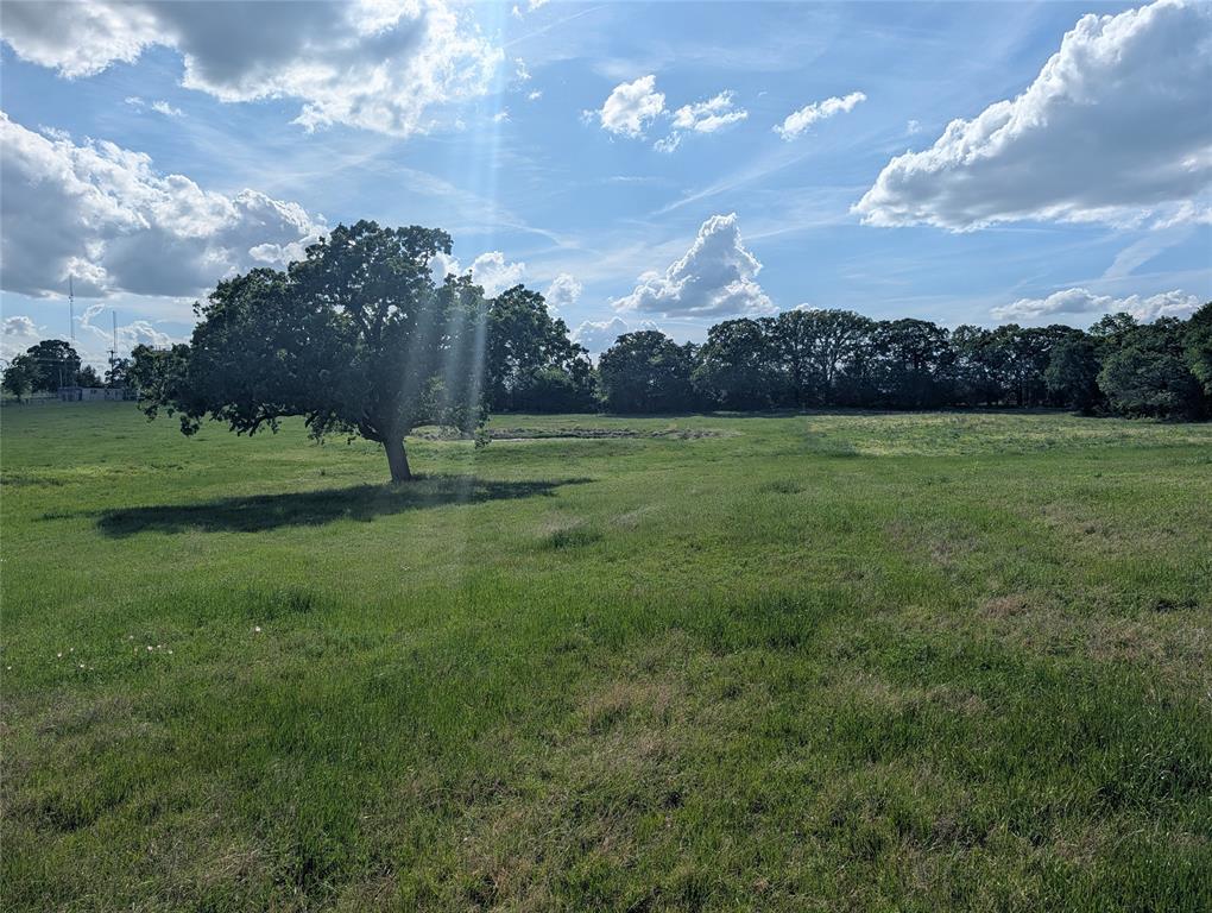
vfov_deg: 56.9
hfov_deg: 71.5
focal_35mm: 24
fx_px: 841
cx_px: 606
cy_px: 456
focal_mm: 6.9
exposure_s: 1/2463
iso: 19
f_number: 1.68
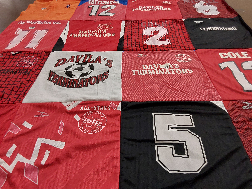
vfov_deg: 49.7
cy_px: 94
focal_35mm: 28
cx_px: 126
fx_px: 204
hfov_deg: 63.4
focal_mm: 2.91
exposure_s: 1/60
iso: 80
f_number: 1.9
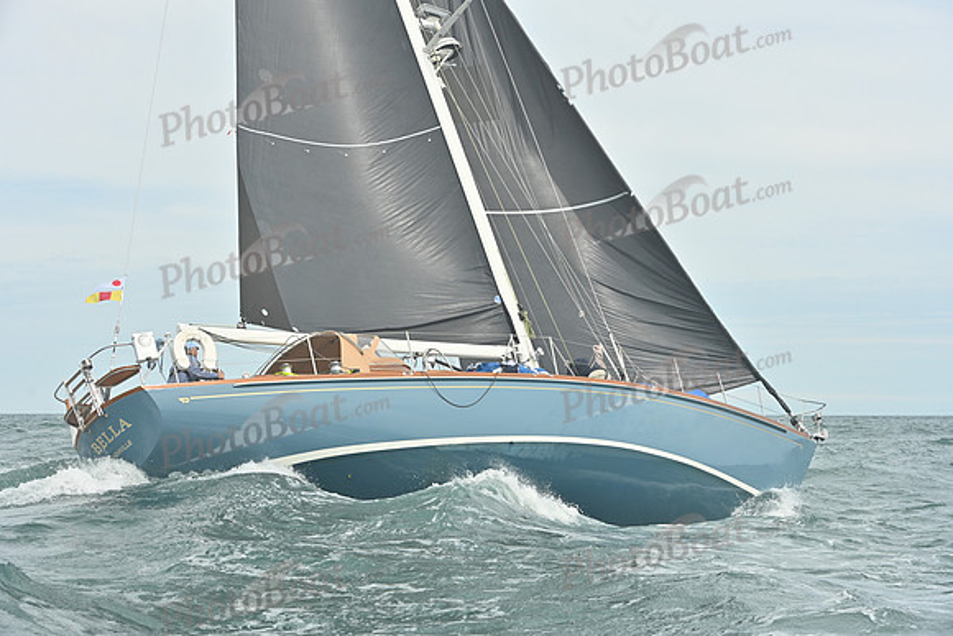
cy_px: 318
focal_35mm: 75
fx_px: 1986
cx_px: 476
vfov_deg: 18.2
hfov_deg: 27.0
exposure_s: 1/1250
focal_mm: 75
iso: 320
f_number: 8
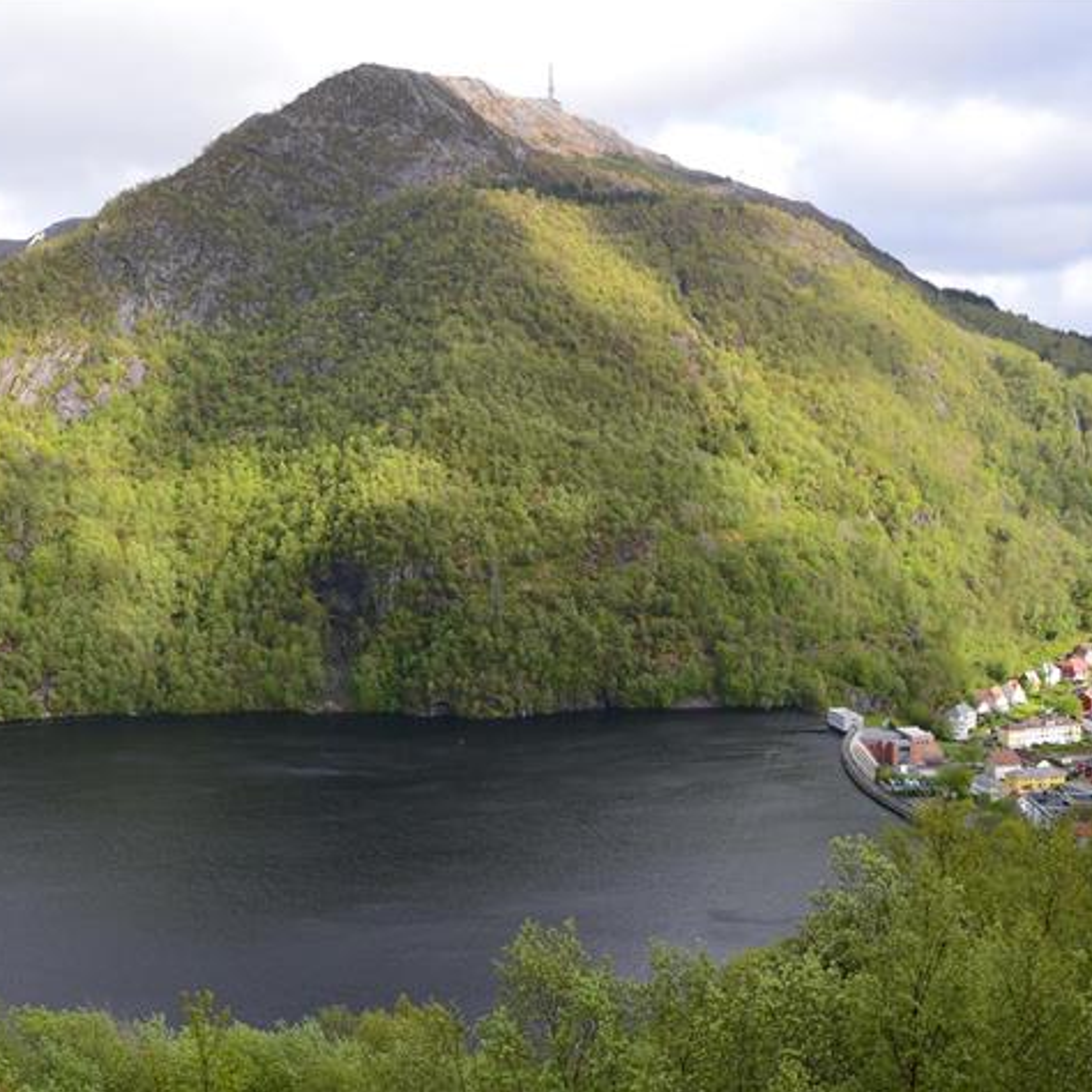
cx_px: 362
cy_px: 541
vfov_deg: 47.2
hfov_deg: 46.5
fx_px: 1249
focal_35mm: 35
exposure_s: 1/100
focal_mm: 18
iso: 200
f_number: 11
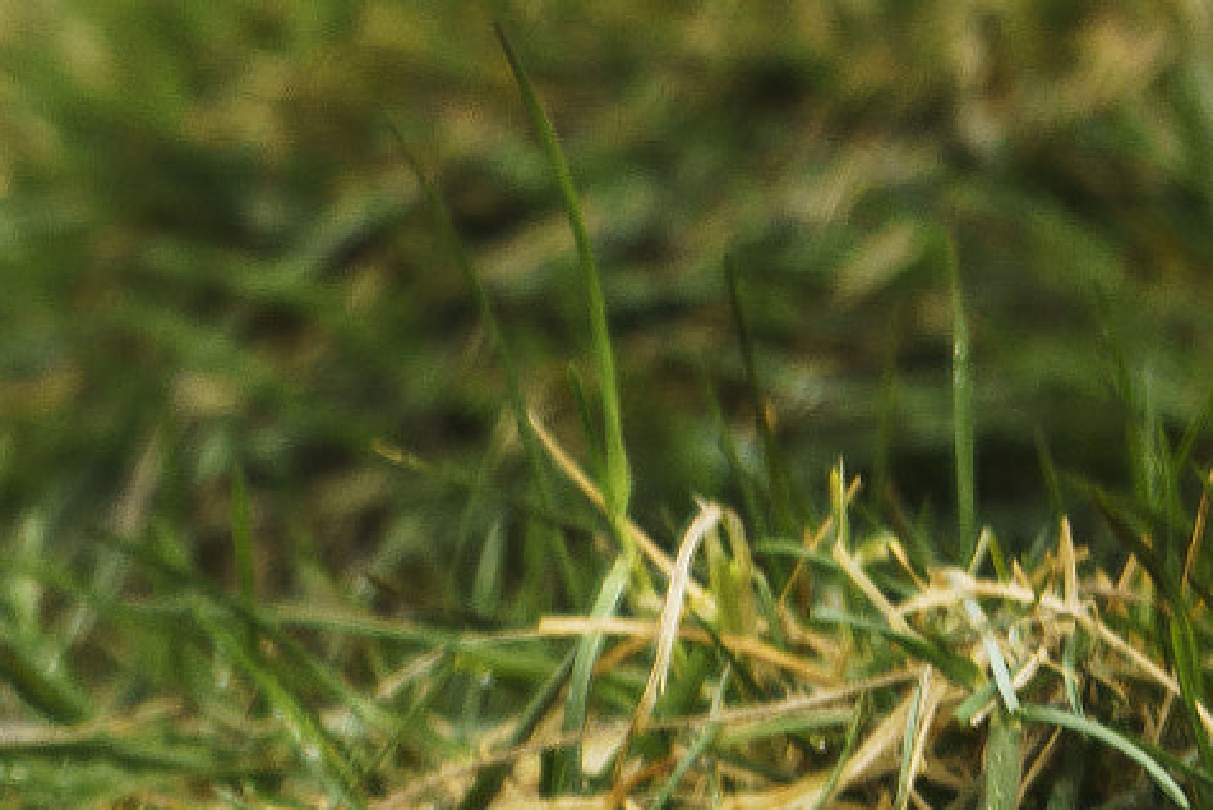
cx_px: -314
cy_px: 281
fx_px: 22682
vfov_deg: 2.0
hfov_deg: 3.1
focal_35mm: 673
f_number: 4
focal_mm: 200
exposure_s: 1/250
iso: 160
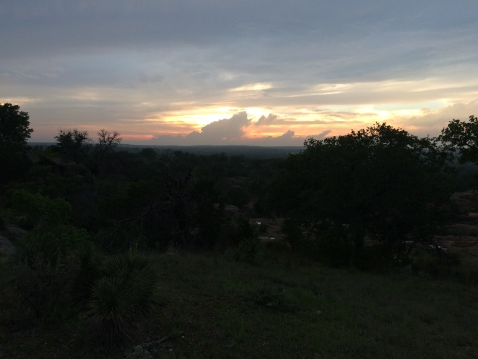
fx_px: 400
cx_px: 239
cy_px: 180
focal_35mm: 29
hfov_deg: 61.7
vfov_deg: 48.2
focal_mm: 4.15
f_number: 2.2
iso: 64
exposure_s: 1/120
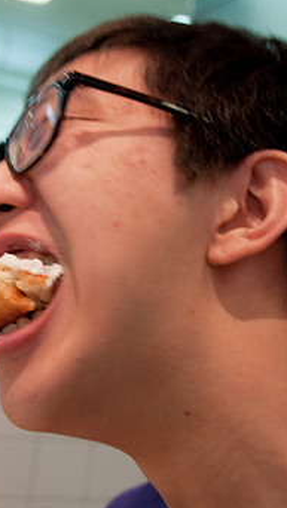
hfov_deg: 21.5
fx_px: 752
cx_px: 84
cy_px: 276
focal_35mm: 56
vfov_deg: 37.4
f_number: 4
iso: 220
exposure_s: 1/20
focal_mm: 27
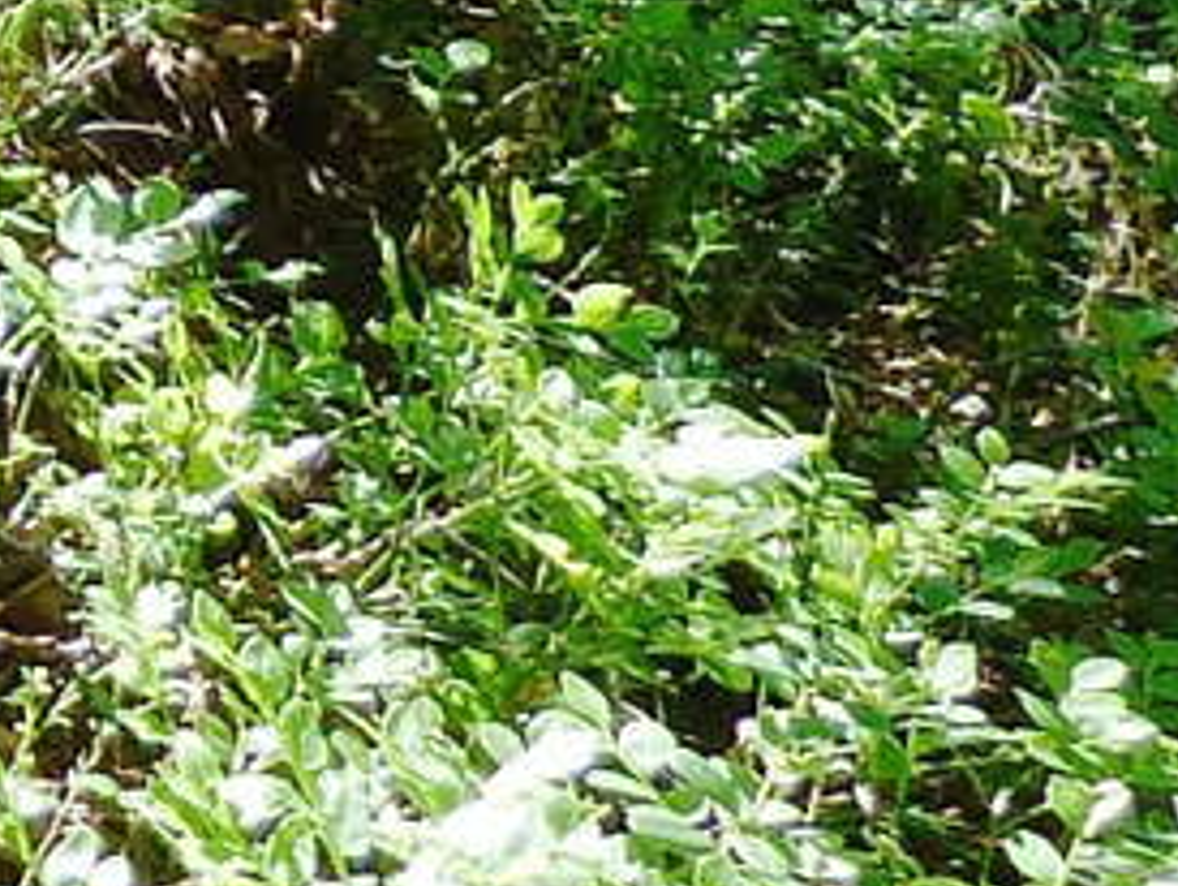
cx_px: -2373
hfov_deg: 9.4
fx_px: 5586
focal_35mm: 164
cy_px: -1351
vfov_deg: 8.2
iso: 80
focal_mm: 4.1
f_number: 3.3
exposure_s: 1/80
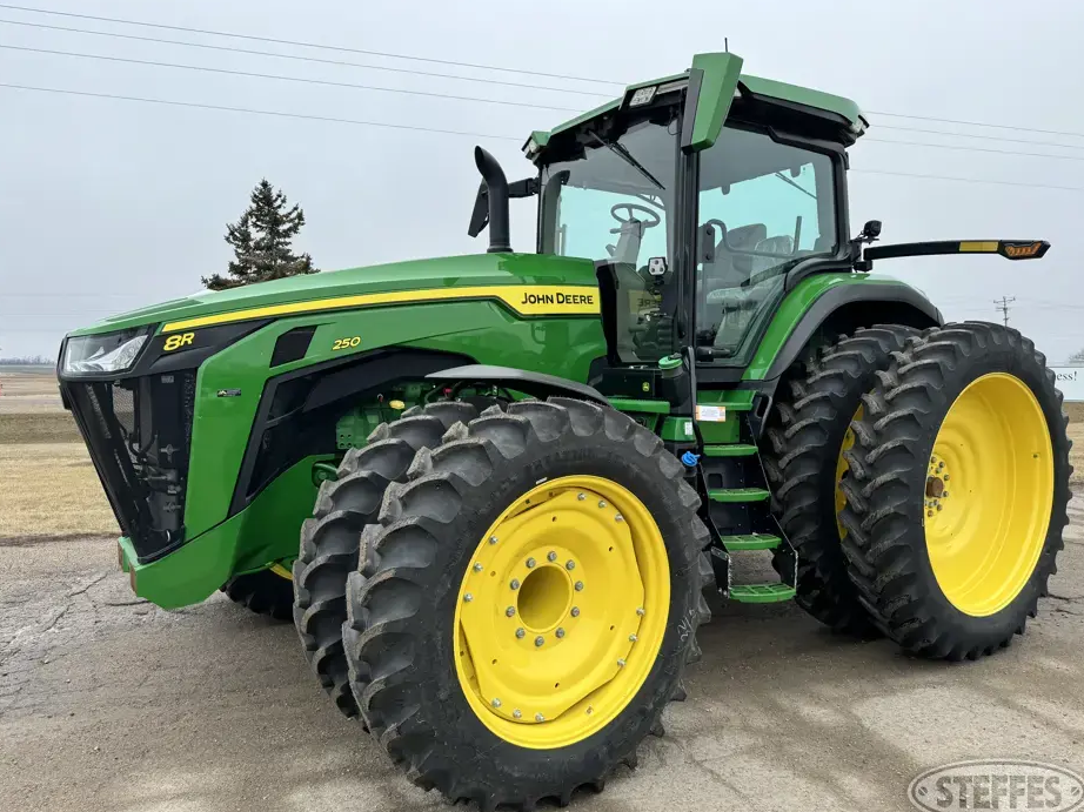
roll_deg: +0.6
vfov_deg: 54.9
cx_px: 551
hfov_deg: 69.4
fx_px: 783
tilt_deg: -3.6
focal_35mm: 25
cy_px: 416
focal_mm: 6.86
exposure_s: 1/1131
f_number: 1.78
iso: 80
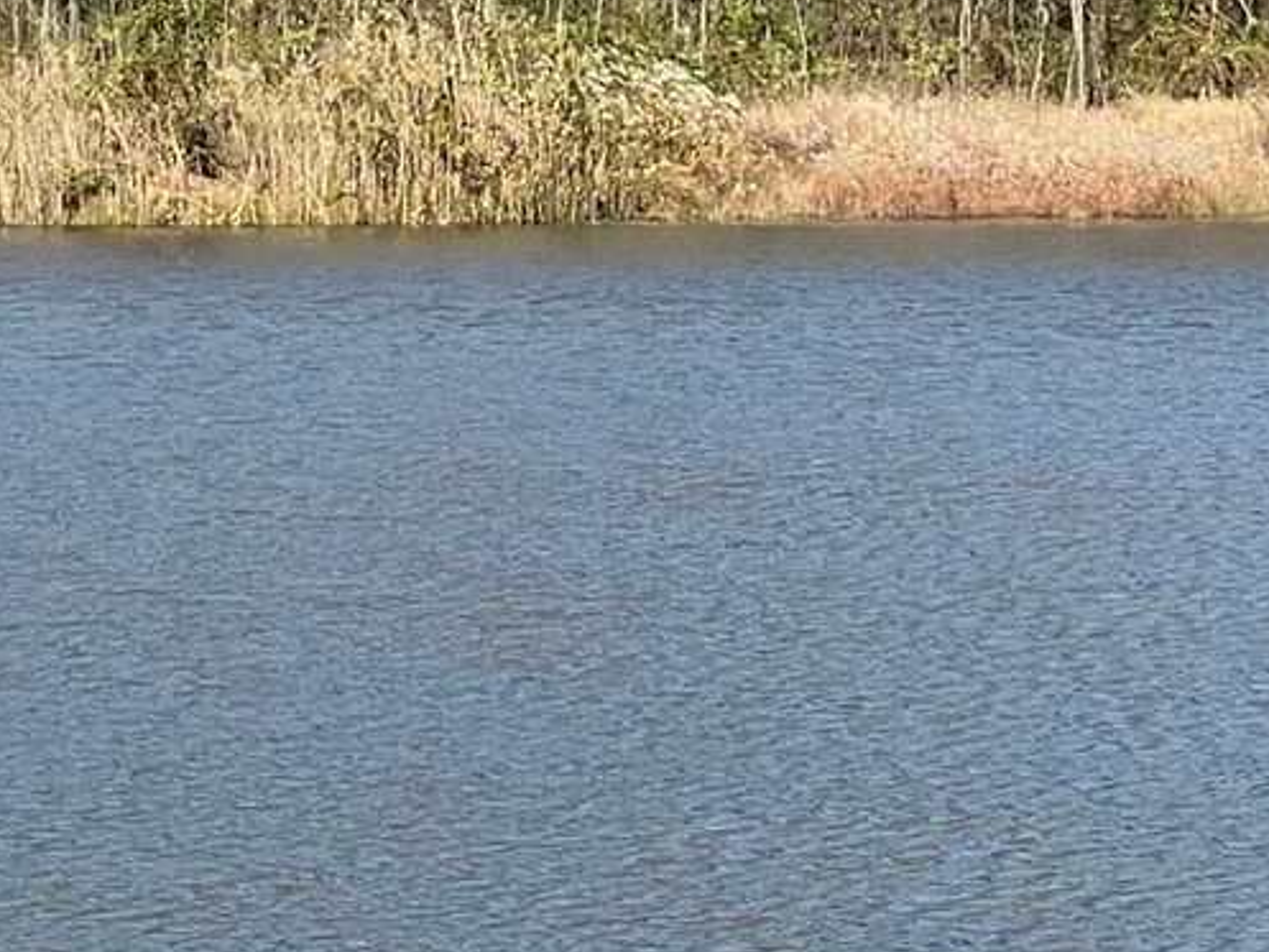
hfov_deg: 6.4
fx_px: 11367
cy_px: -740
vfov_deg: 4.7
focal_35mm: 310
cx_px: -112
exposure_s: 1/649
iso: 32
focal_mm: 9
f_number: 2.8
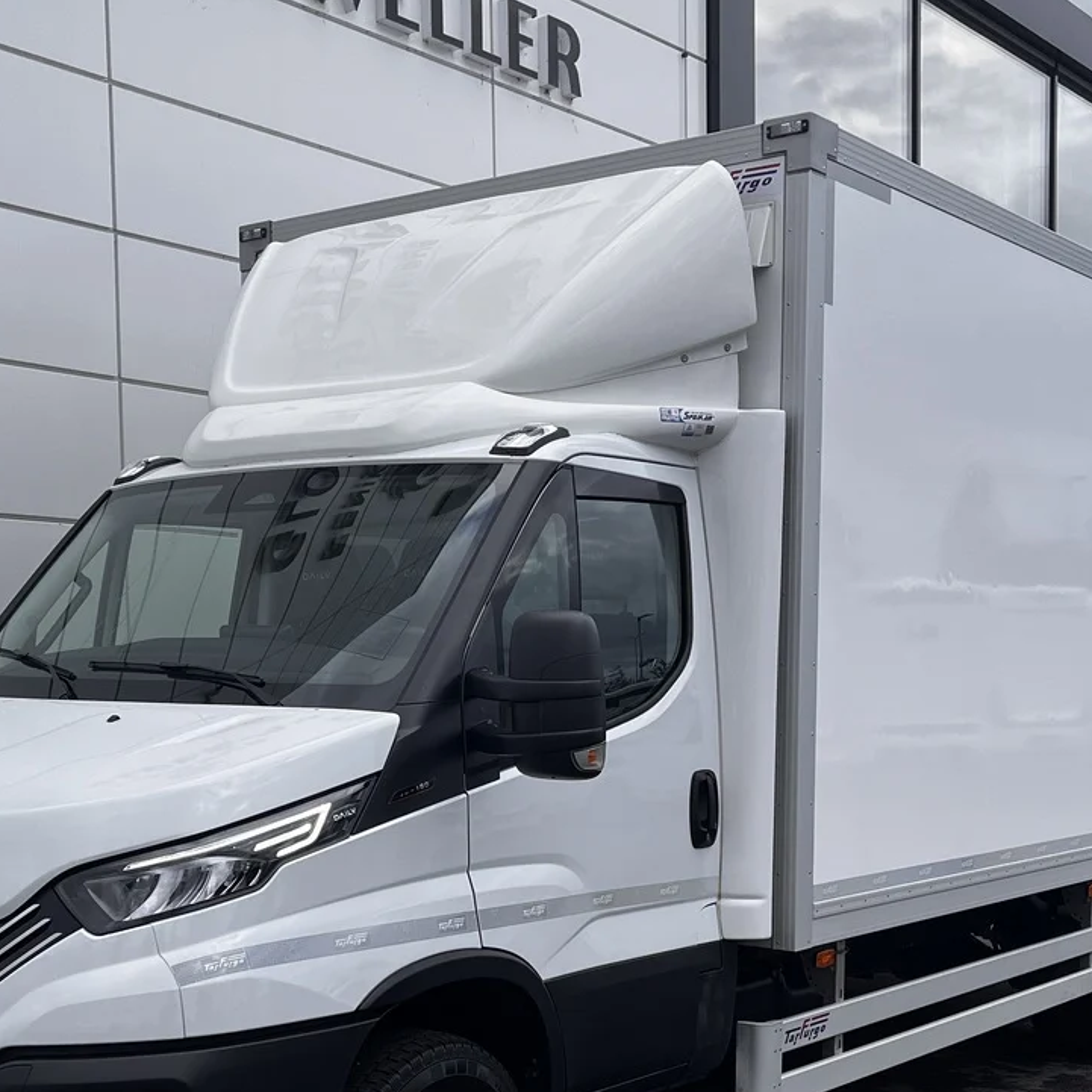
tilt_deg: -4.1
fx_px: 1820
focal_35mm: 51
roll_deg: +0.1
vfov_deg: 32.9
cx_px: 513
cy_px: 786
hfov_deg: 33.4
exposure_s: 1/858
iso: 50
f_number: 1.6
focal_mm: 5.1
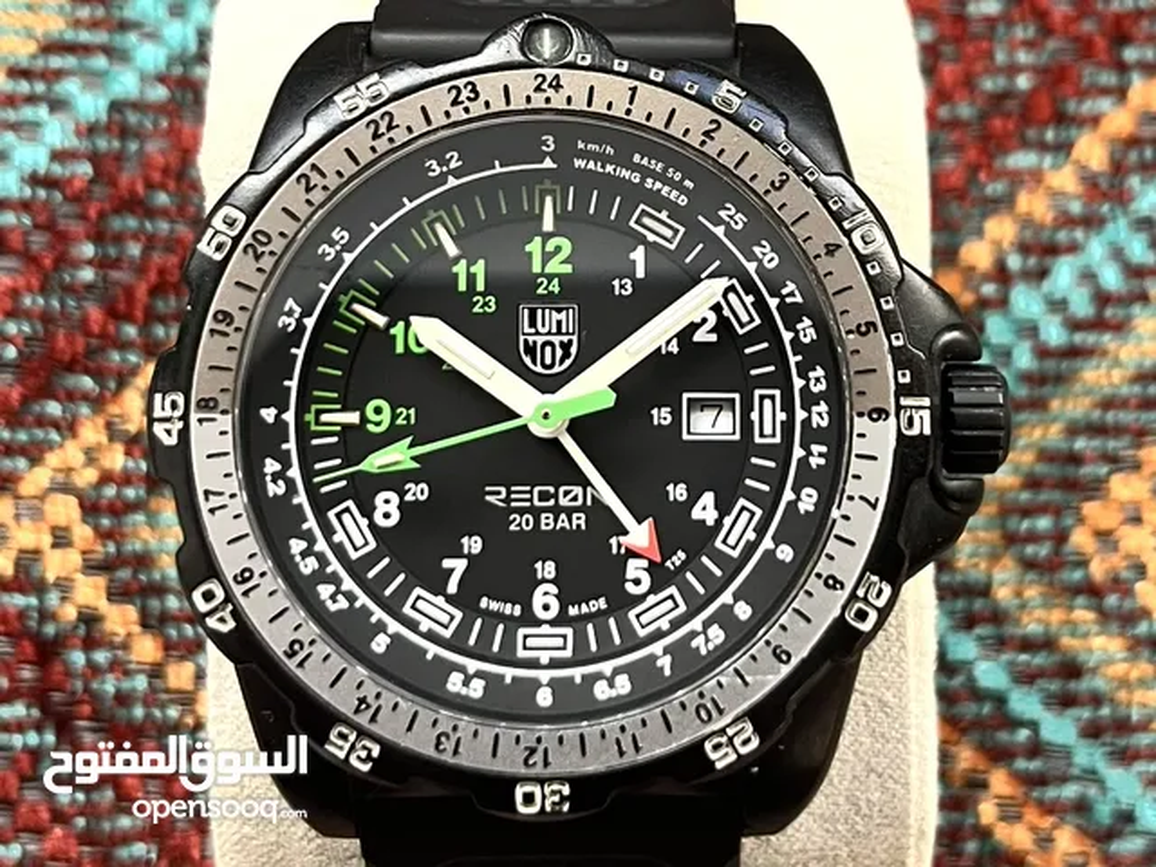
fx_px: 868
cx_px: 578
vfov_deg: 53.1
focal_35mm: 26
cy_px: 434
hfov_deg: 67.3
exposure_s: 1/60
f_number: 1.6
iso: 200
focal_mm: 5.1
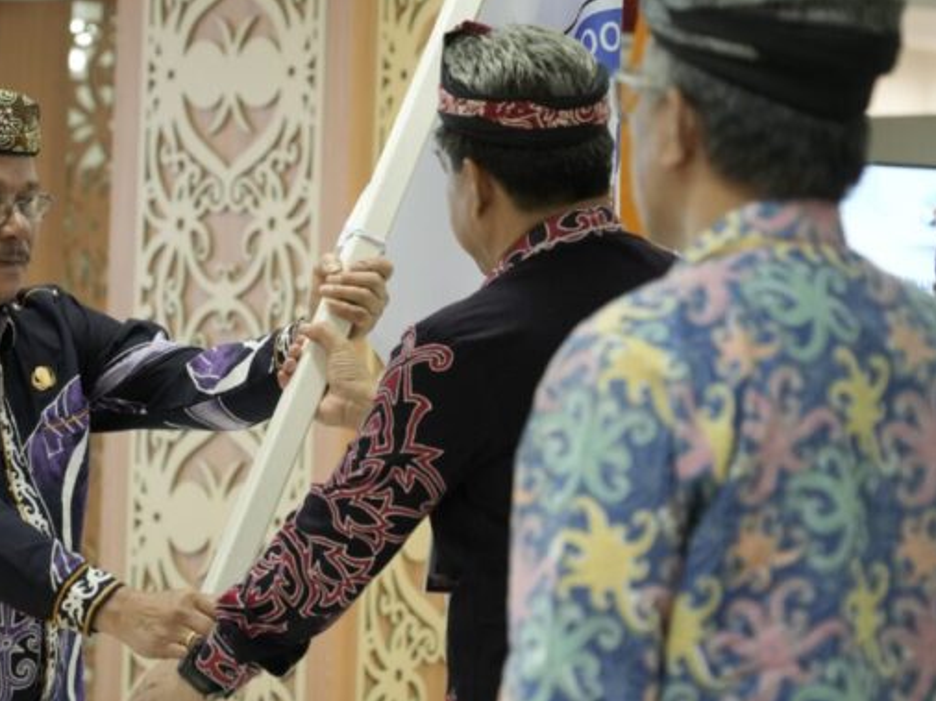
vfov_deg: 7.6
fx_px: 5243
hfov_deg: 10.2
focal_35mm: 194
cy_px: 309
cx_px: 279
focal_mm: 136
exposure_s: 1/100
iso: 4000
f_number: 6.3
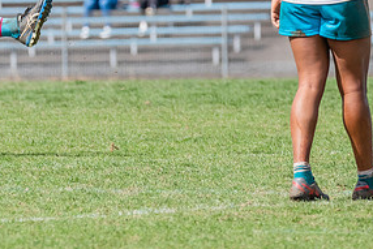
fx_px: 10065
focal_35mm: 971
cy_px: -18
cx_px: -101
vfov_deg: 1.4
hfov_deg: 2.1
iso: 800
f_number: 10
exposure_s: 1/1600
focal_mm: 360
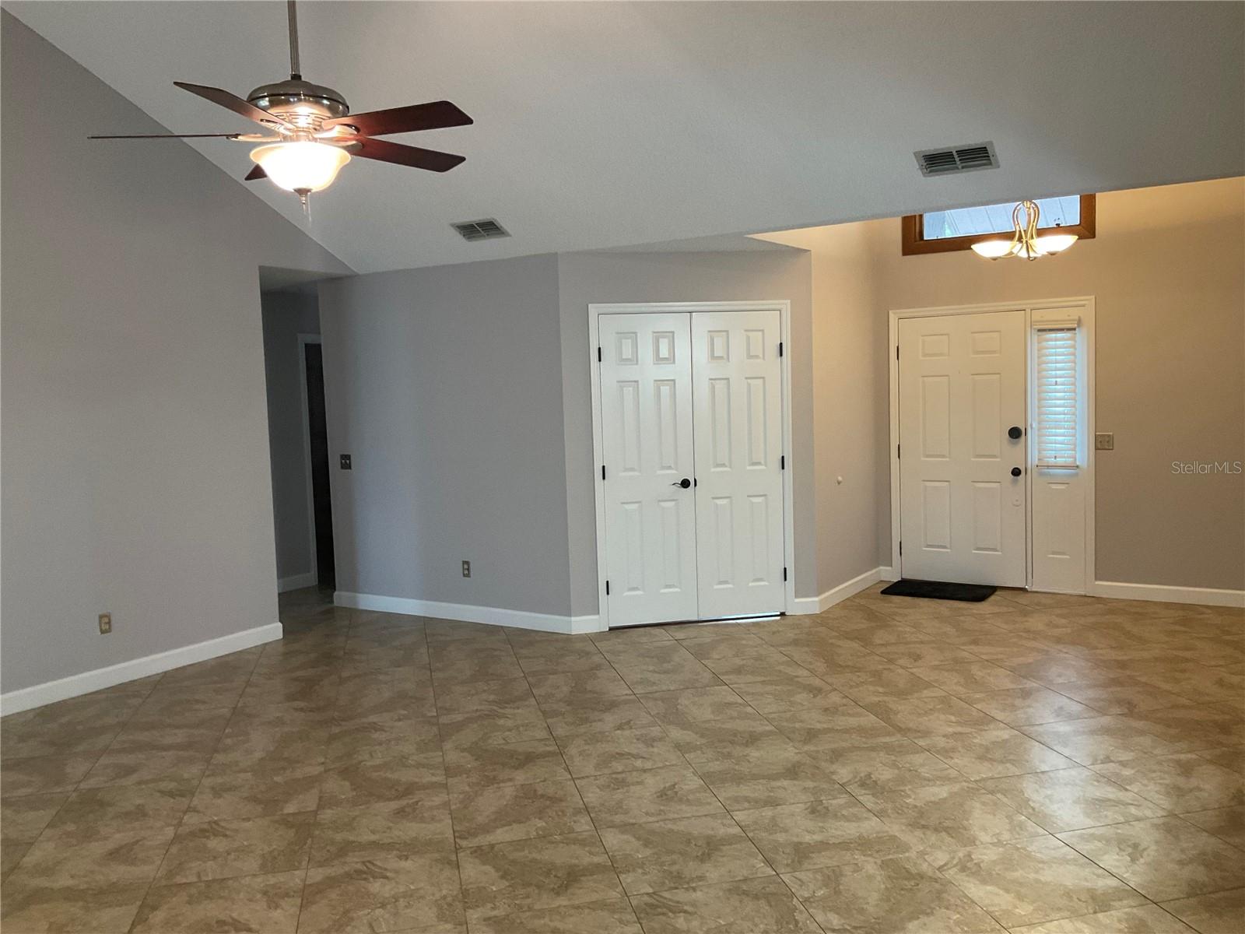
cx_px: 622
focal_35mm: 29
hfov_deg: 61.7
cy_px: 467
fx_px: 1043
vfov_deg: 48.2
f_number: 1.8
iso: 160
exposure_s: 1/60
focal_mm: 3
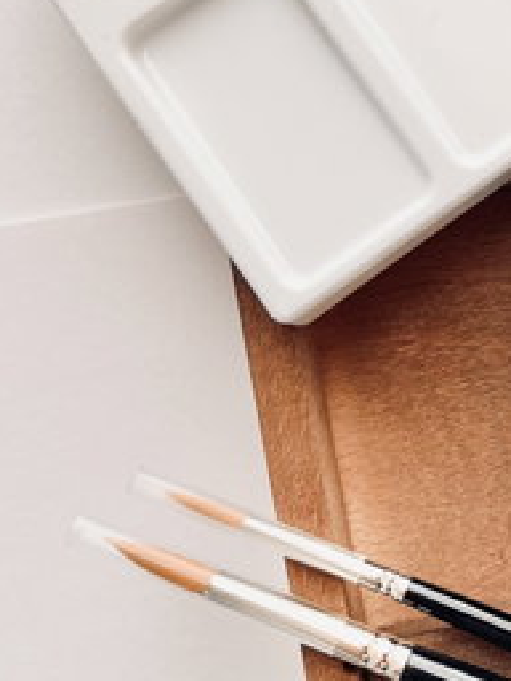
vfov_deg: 26.8
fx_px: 1397
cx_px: 672
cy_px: 128
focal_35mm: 71
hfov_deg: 19.1
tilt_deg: -85.9
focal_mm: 5.1
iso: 64
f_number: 1.6
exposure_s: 1/121
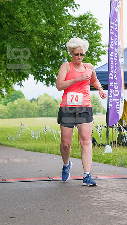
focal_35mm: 118
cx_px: 74
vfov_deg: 18.2
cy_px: 112
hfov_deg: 10.3
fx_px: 707
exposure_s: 1/1250
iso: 6400
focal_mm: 75
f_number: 5.6
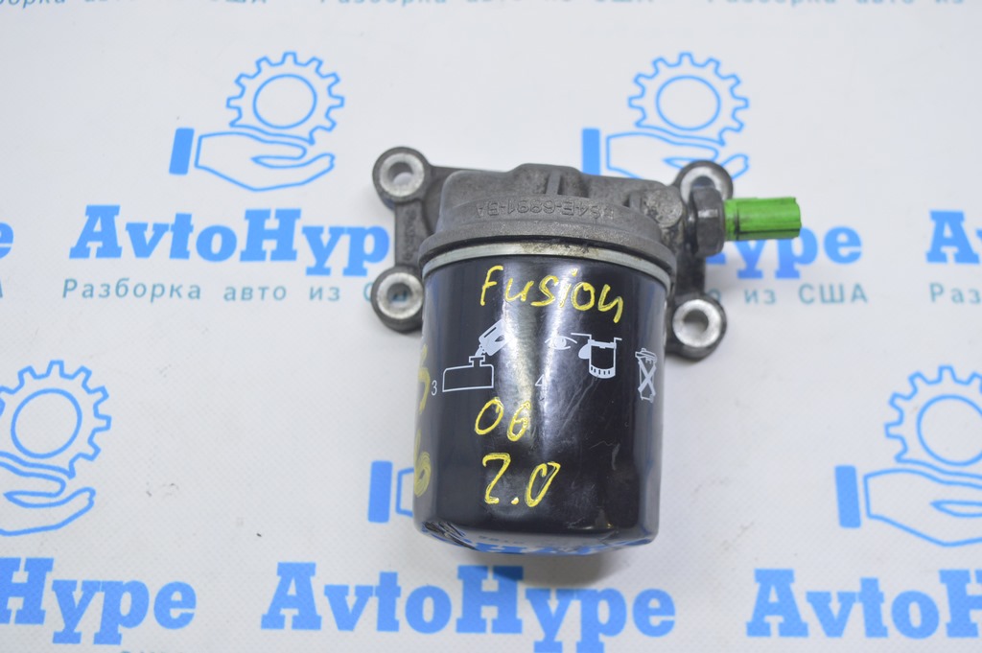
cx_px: 491
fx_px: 1145
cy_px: 326
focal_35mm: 42
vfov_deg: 31.8
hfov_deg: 46.4
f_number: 5.6
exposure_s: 1/20
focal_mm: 28
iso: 400
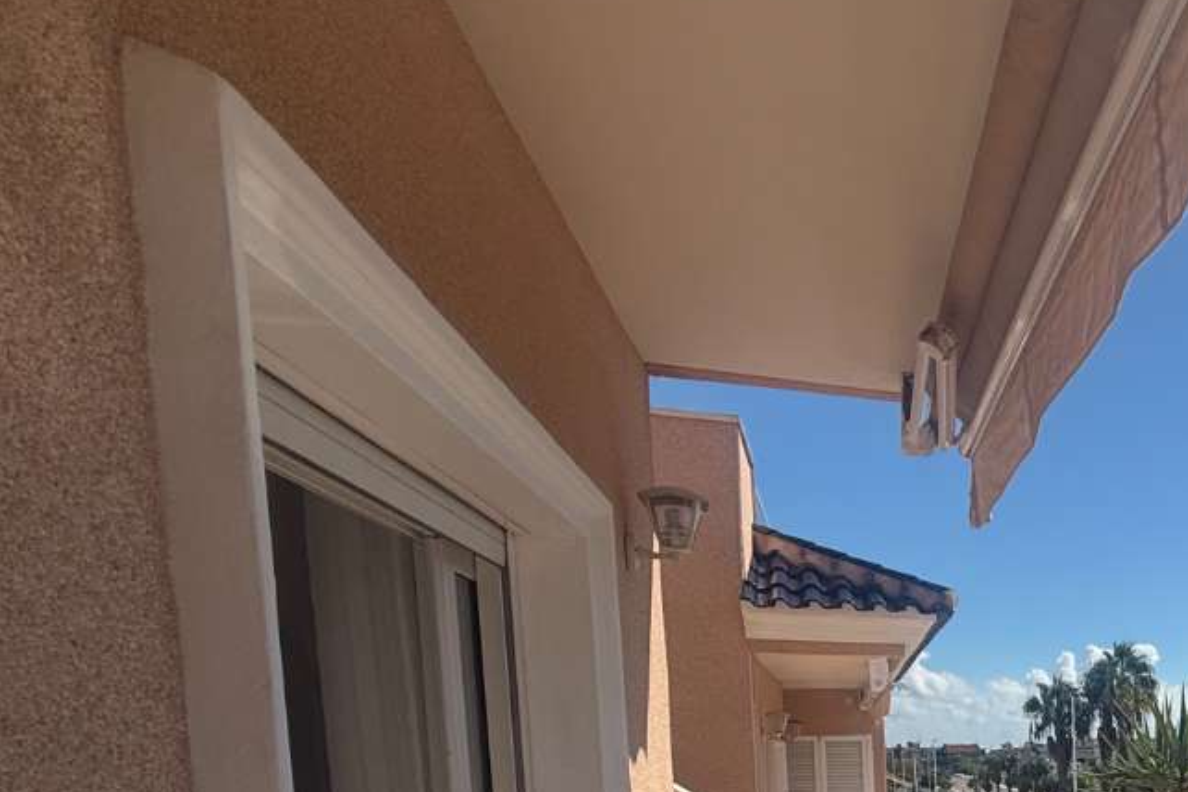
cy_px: 837
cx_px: 1356
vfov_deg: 34.4
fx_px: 1122
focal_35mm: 34
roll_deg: +1.1
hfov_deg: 41.9
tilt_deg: -4.1
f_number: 2.2
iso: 50
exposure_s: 1/3663
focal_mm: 2.22
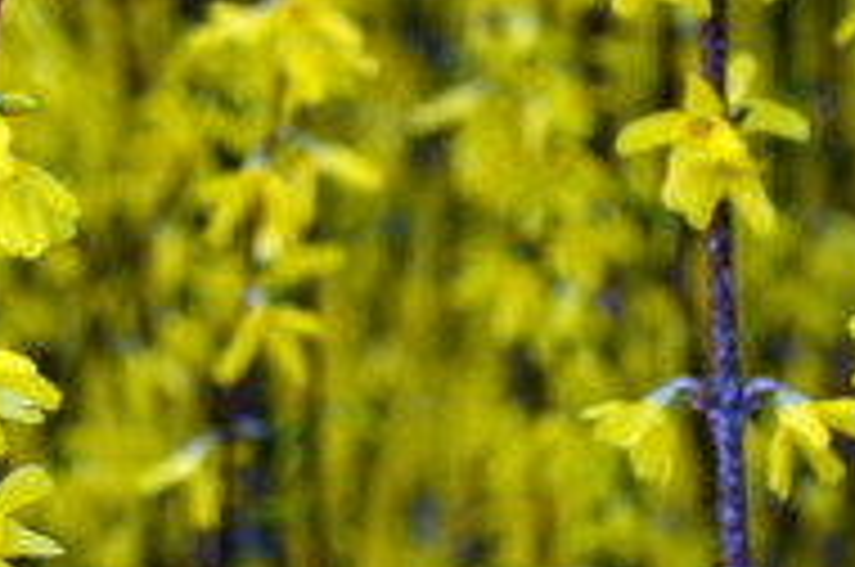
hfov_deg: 4.3
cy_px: 189
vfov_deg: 2.8
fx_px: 11456
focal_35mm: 483
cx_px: -83
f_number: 7.1
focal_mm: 135
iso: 800
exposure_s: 1/40
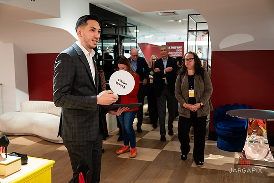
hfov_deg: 55.1
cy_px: 92
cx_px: 137
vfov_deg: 38.3
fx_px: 263
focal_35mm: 35
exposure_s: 1/160
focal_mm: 34.5
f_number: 3.2
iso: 1600
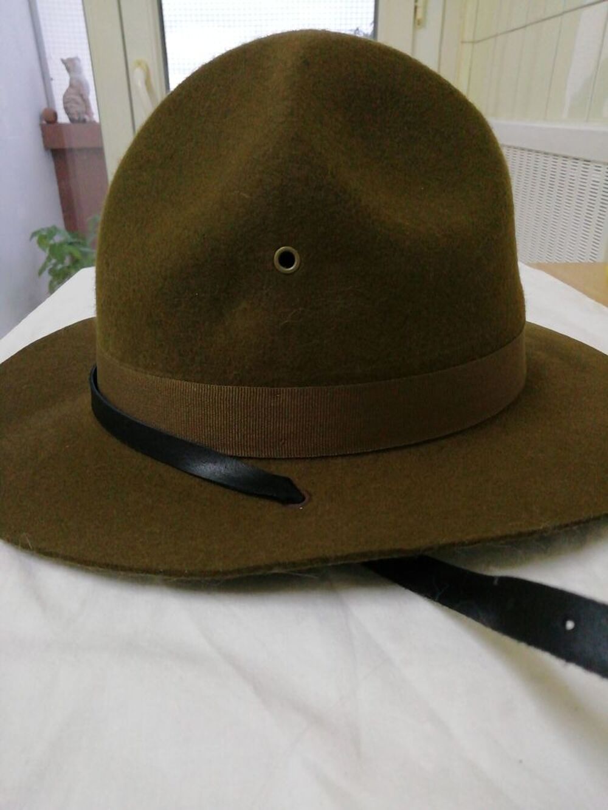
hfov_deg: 53.1
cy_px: 405
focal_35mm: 26
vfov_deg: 67.3
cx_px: 304
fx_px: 609
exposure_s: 1/33.3
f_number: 2.2
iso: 320
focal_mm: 3.21
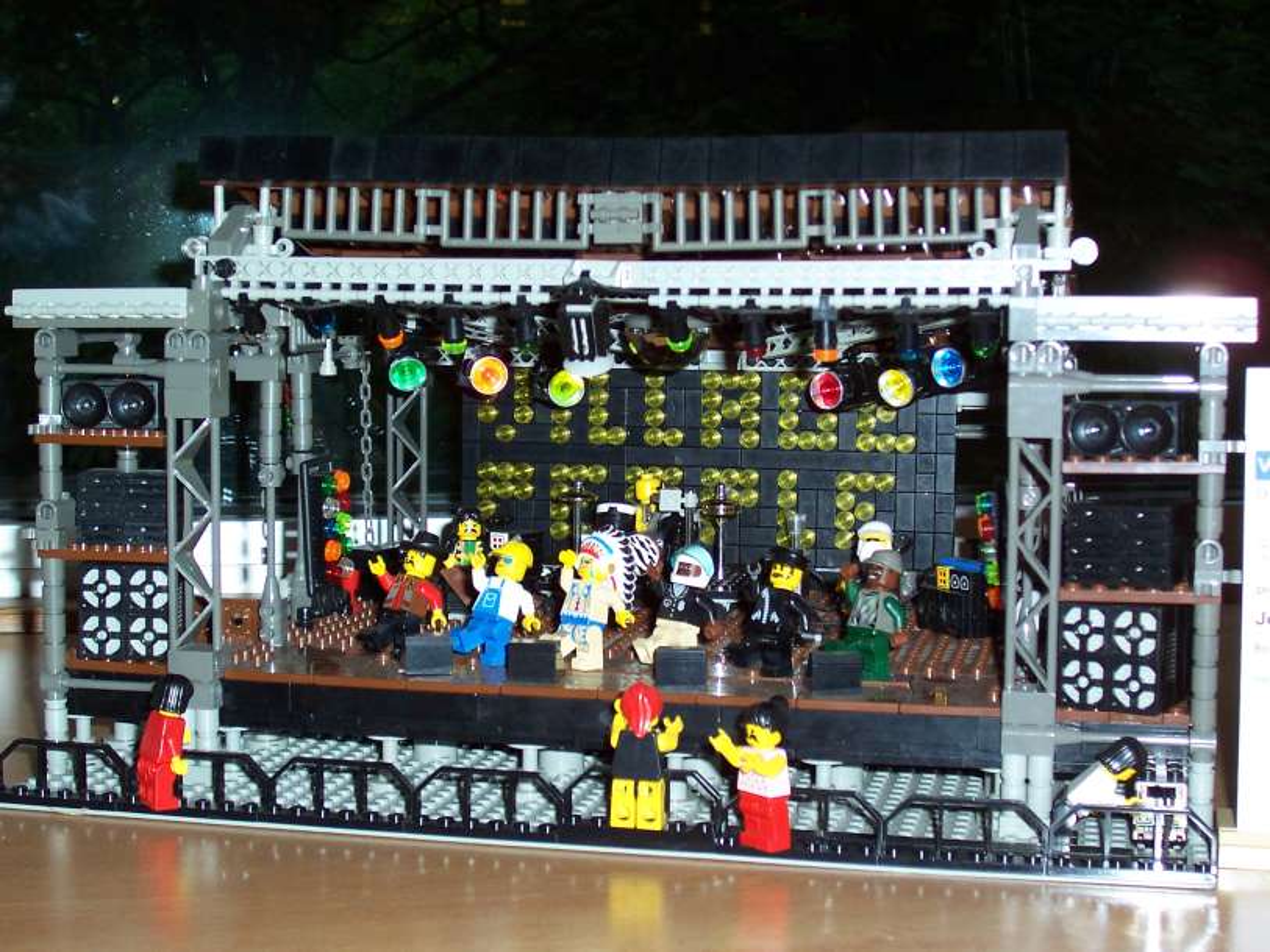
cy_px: 476
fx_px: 2092
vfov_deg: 25.7
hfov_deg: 33.8
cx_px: 635
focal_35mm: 57
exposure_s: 1/60
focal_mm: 8.6
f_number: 3.4
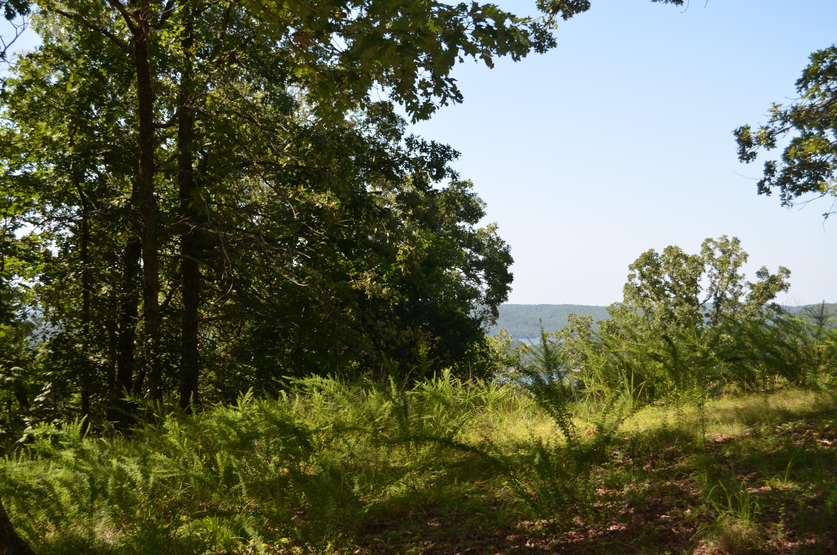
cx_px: 418
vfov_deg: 23.7
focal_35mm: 57
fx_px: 1323
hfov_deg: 35.1
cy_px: 278
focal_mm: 38
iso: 100
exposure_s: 1/200
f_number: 6.7
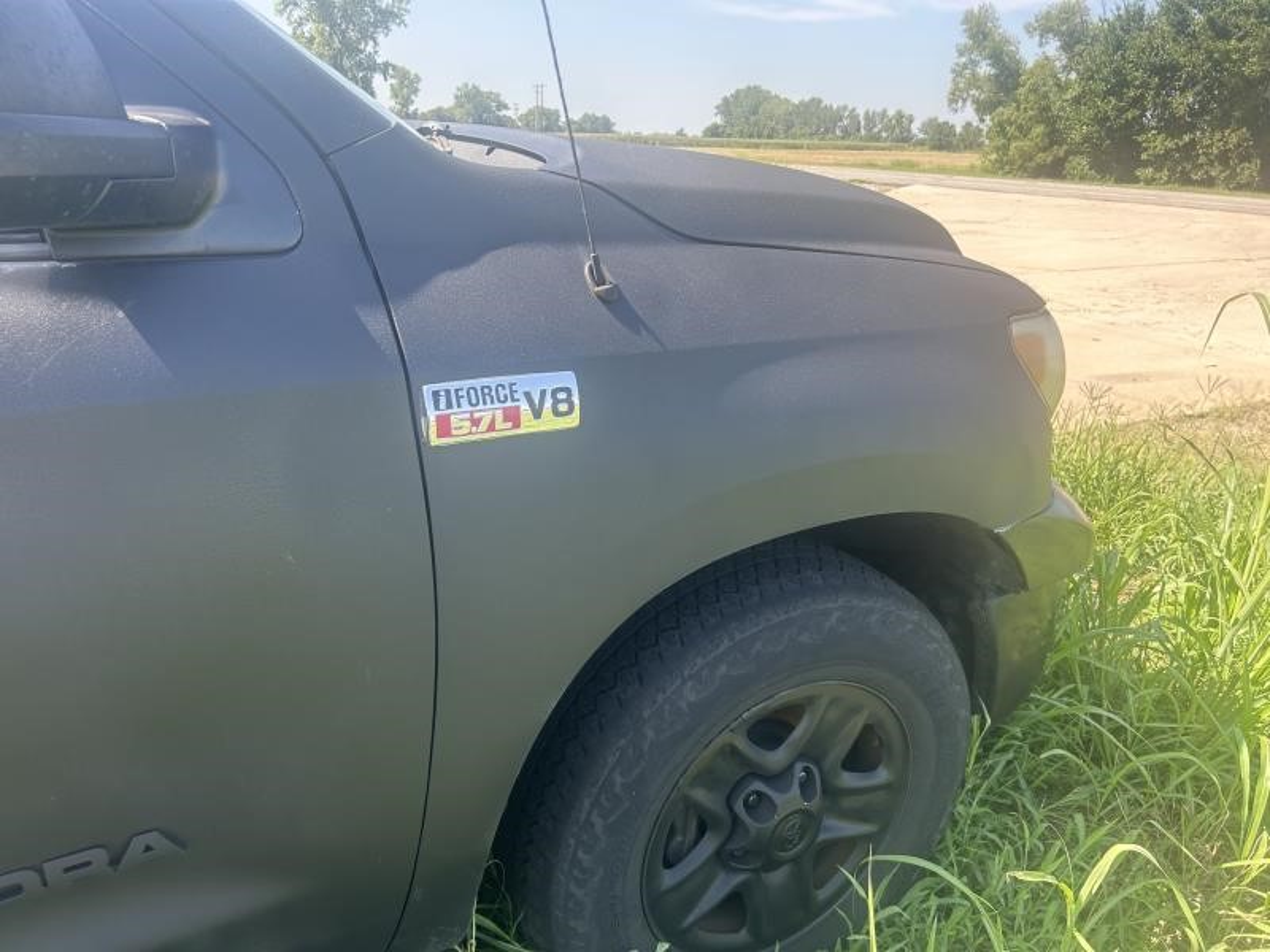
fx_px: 954
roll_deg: -1.1
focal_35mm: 26
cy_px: 476
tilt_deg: -19.9
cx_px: 635
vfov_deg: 53.1
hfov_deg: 67.3
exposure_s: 1/509
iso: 50
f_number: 1.5
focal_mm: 5.7
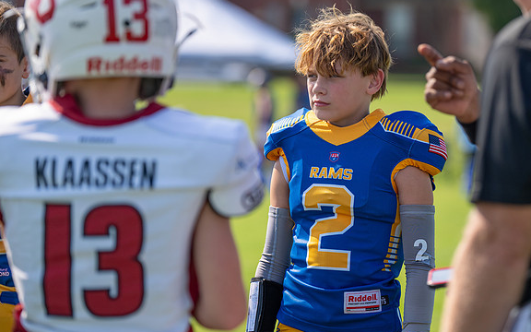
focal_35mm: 170
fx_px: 2460
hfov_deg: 12.3
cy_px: 163
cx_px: 331
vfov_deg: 7.7
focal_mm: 133
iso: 160
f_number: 2.8
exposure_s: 1/2500
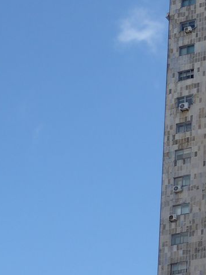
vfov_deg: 14.1
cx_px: 323
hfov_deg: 10.3
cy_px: 257
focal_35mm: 138
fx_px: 1095
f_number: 3.8
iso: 80
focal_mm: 7.2
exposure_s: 1/500
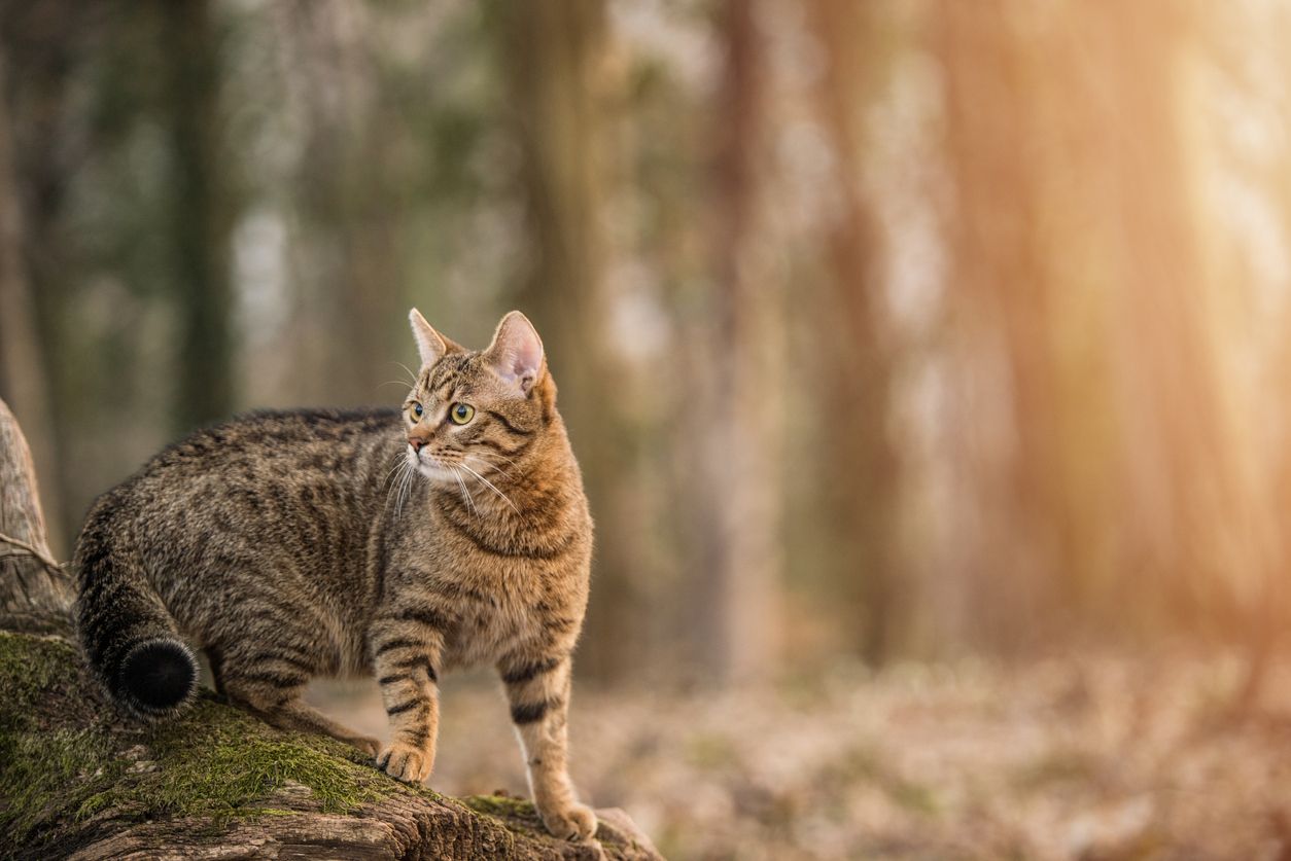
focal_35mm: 122
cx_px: 646
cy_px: 430
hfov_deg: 16.8
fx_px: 4376
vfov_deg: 11.2
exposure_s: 1/200
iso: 320
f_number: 2.8
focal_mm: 122
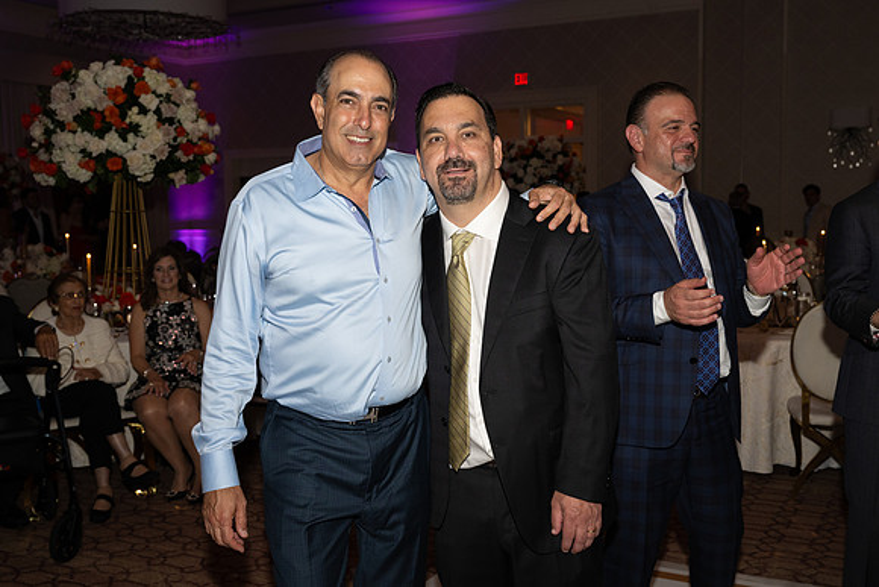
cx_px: 440
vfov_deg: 34.2
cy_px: 294
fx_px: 952
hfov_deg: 49.5
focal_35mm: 39
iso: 800
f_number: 5.6
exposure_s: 1/100
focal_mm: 39
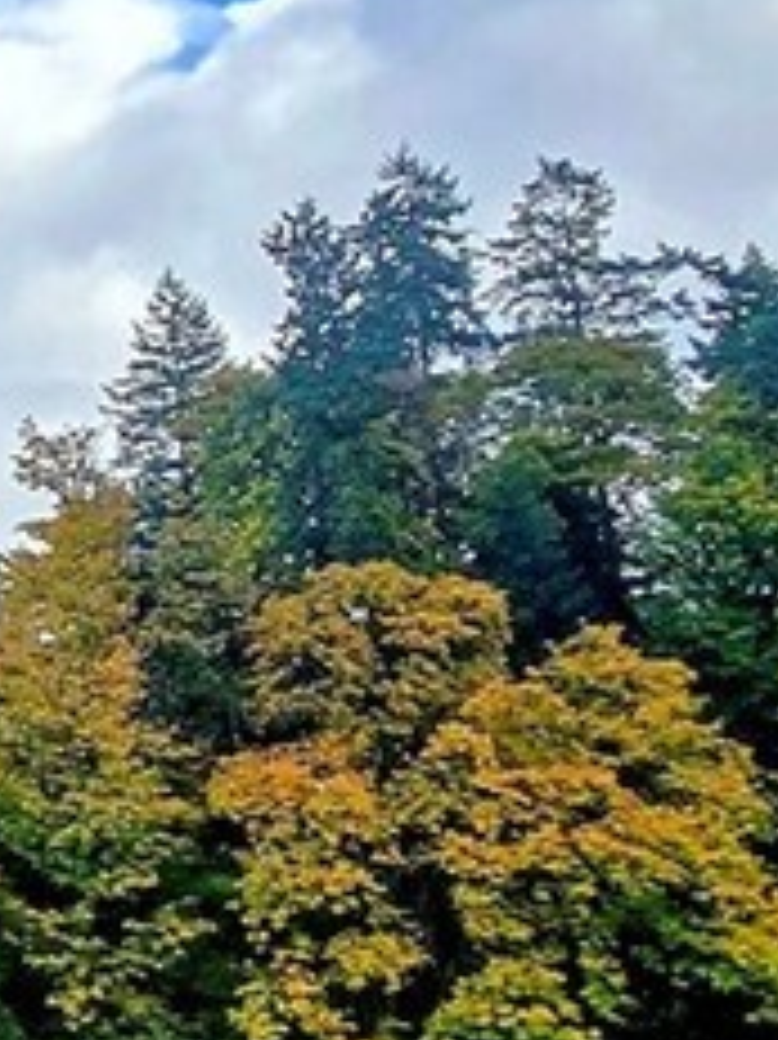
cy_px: 707
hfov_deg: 13.4
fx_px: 2430
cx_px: -1093
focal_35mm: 81
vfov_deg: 24.0
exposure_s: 1/526
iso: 25
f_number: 2.2
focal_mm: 1.7
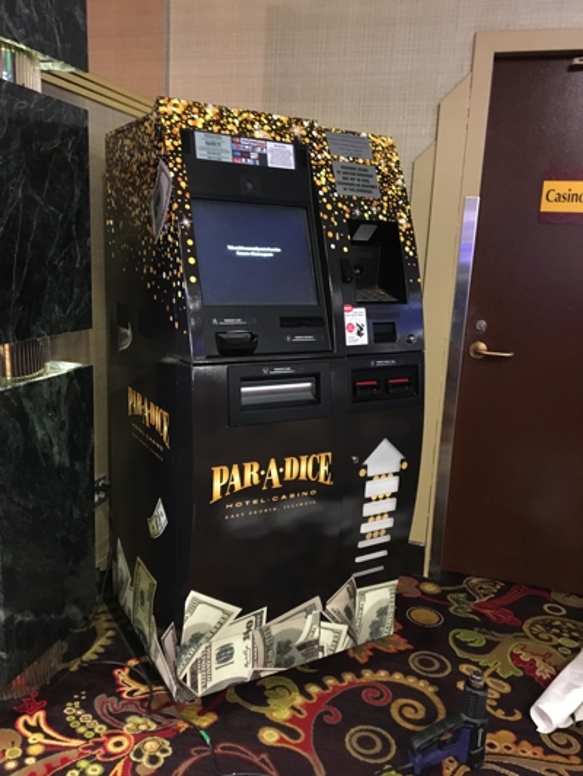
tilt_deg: -12.6
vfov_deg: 61.6
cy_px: 388
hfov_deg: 48.2
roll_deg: -1.9
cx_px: 292
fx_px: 651
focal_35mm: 29
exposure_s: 1/15
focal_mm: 4.15
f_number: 2.2
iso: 400
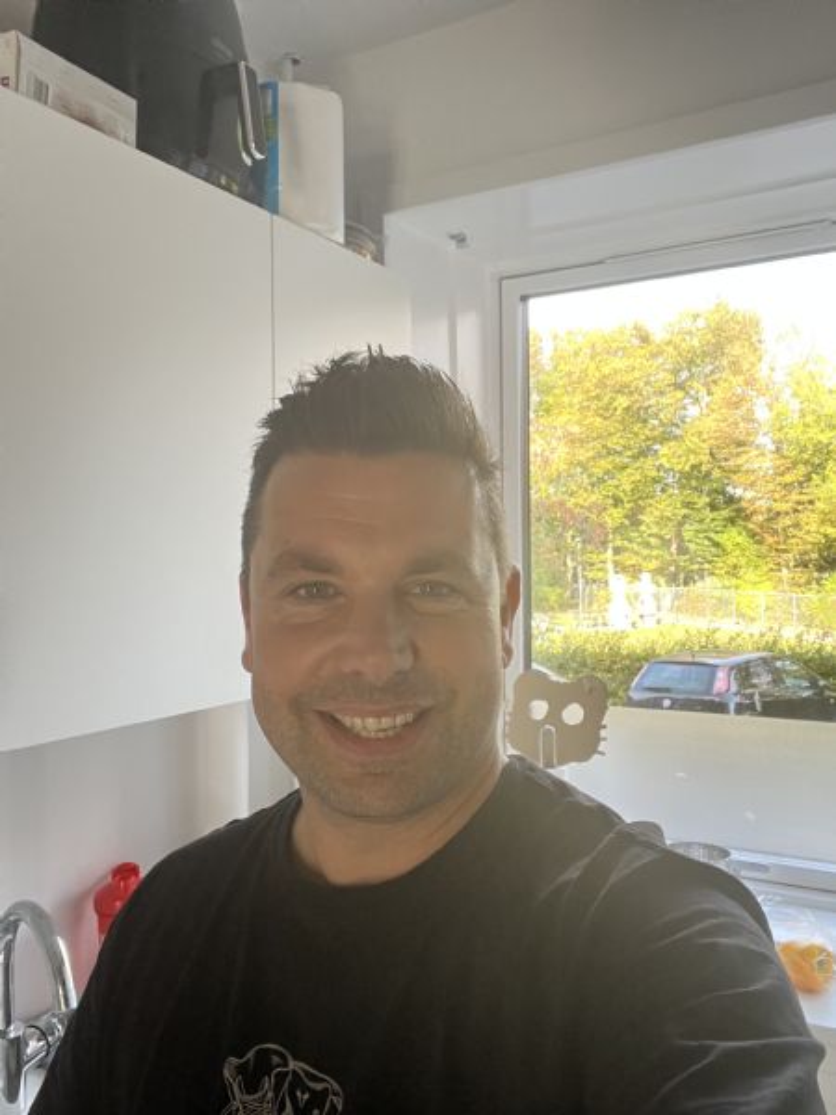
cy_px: 558
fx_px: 966
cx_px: 418
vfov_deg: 60.0
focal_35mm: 30
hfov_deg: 46.8
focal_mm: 2.71
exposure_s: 1/60
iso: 125
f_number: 2.2
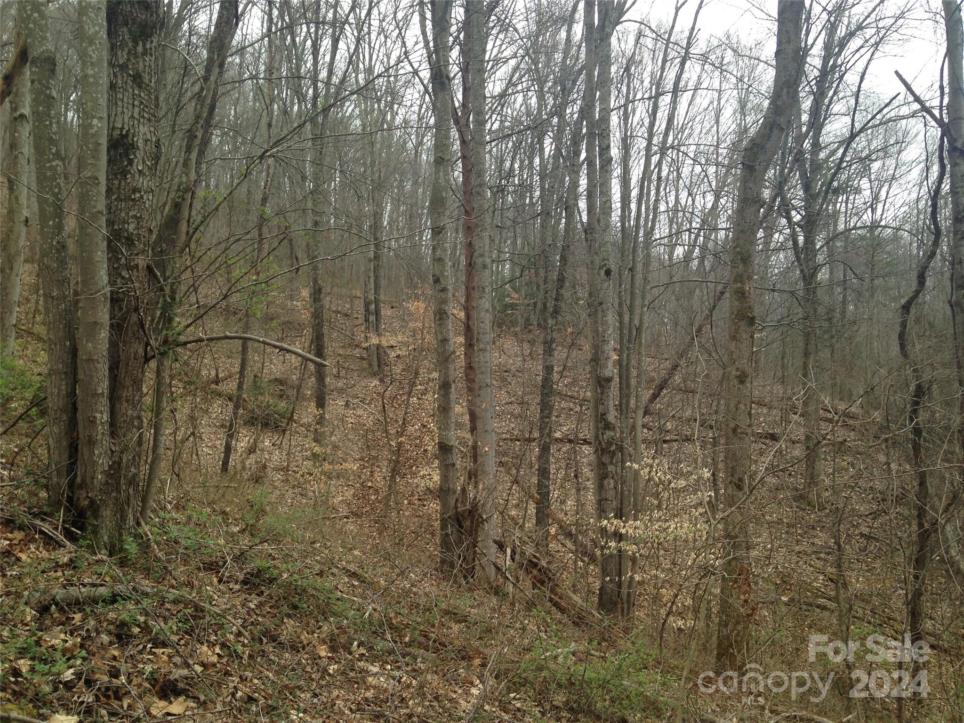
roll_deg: +3.2
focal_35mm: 33
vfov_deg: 42.9
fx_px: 919
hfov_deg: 55.4
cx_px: 482
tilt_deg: +2.6
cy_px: 362
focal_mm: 4.12
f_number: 2.4
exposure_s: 1/284
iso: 50
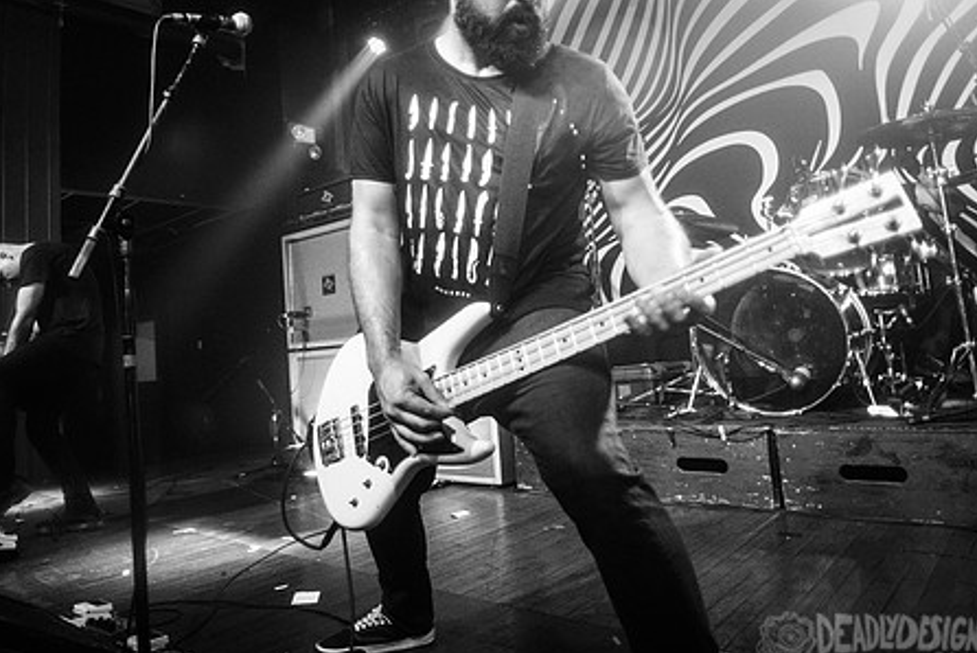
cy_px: 266
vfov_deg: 49.4
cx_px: 381
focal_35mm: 26
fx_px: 706
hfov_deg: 68.5
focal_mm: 20
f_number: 3.2
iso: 3200
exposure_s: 1/320
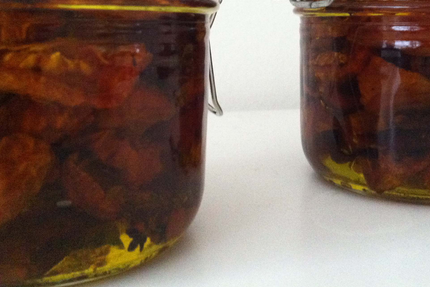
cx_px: 243
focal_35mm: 49
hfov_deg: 40.3
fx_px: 585
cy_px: 73
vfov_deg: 27.2
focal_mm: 3.85
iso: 640
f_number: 2.8
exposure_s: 1/15
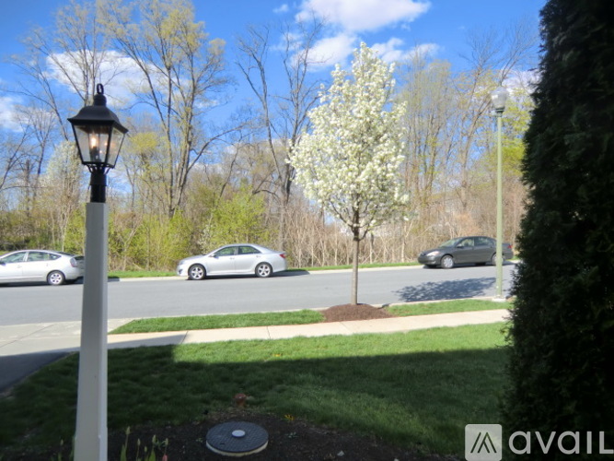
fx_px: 426
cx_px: 307
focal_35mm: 24
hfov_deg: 71.6
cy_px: 230
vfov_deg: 56.8
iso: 64
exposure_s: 1/500
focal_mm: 4.3
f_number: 3.2
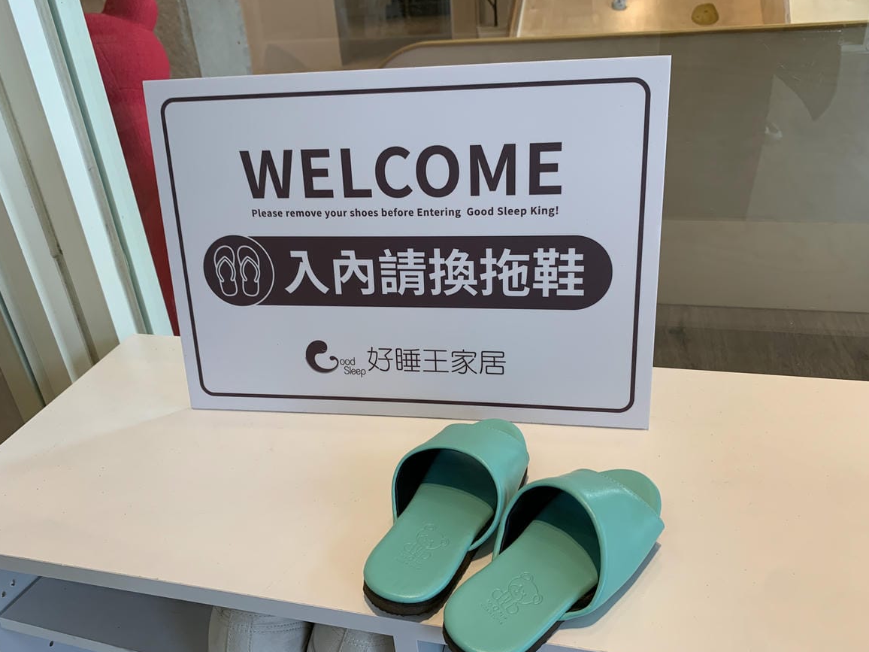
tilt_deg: -29.2
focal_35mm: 27
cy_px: 323
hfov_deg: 65.3
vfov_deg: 51.4
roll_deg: +6.1
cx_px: 434
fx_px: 678
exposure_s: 1/121
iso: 50
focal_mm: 4.25
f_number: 1.8
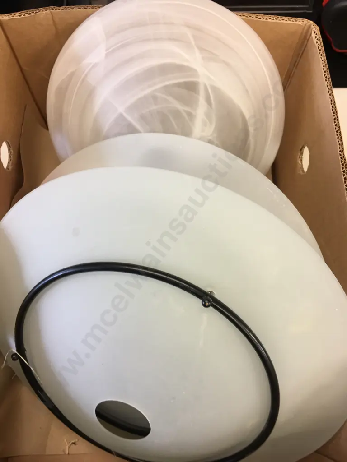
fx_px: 388
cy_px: 231
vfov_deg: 61.7
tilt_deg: -69.2
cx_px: 174
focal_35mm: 29
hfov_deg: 48.2
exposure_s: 1/17
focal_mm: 4.15
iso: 40
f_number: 2.2
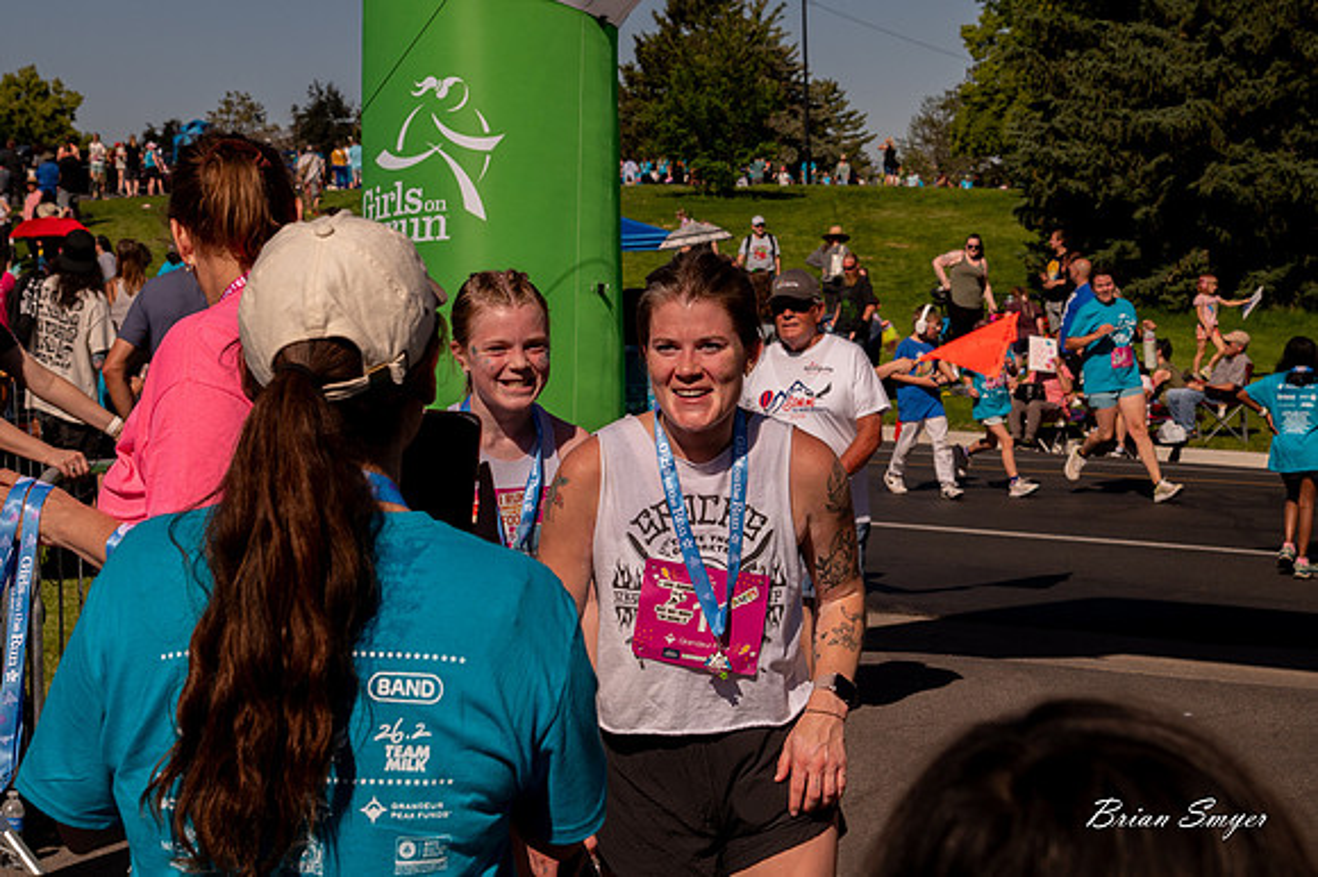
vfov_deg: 17.1
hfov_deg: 25.4
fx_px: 2913
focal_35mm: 80
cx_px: 511
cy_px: 340
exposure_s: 1/2000
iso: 800
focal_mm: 65
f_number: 11
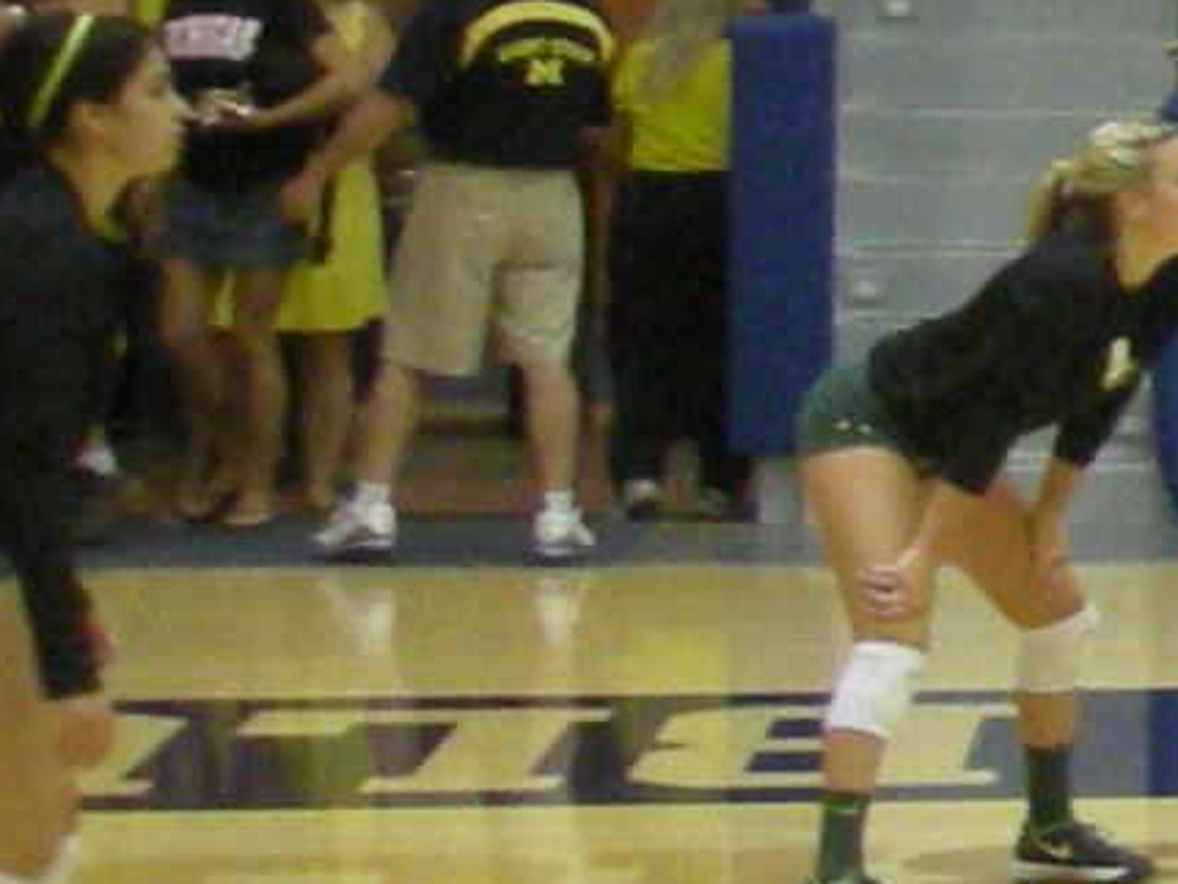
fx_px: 8542
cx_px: 4200
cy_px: -622
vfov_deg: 5.8
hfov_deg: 6.7
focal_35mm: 251
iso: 246
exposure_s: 1/60
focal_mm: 5.7
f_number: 2.8
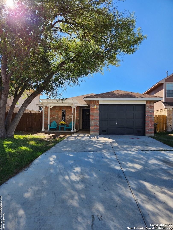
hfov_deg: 58.9
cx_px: 86
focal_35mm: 23
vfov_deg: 73.9
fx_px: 153
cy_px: 115
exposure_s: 1/937
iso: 20
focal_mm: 5.4
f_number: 1.8
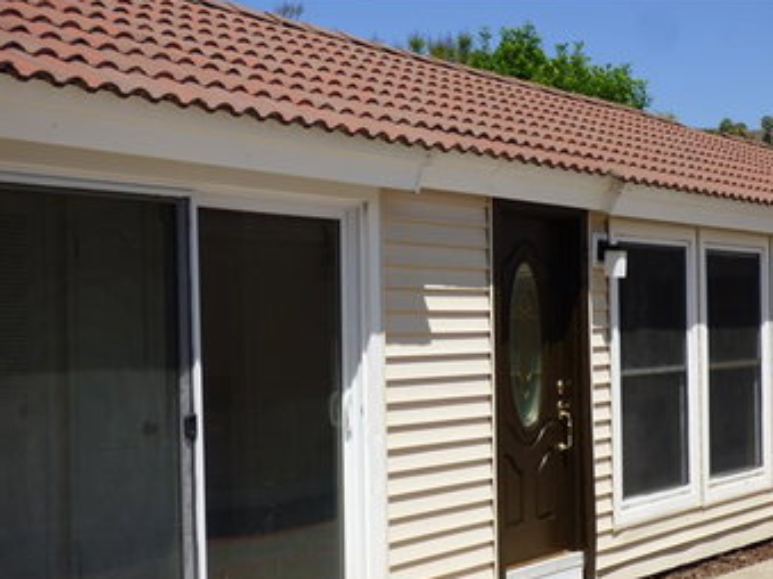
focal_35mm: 63
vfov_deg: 23.2
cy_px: 358
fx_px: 1406
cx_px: 459
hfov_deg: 30.7
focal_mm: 8.68
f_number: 3.8
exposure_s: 1/1300
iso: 100
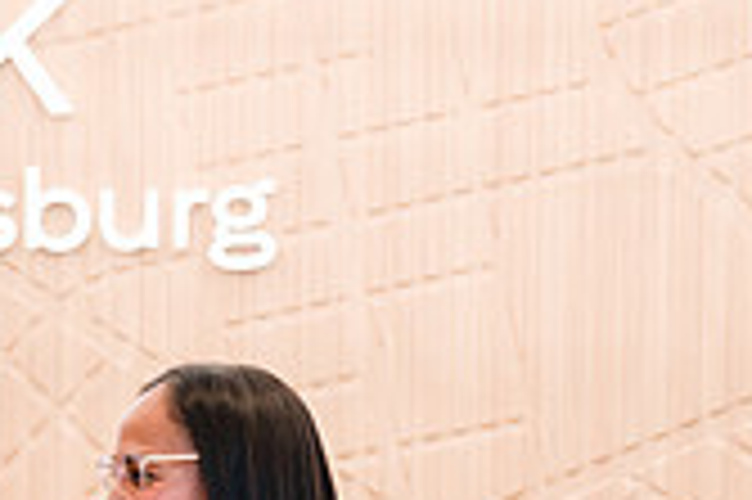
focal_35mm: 145
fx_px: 3026
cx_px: 131
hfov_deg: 14.1
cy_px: 676
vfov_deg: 9.3
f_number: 3.2
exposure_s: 1/200
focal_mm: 41
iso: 500
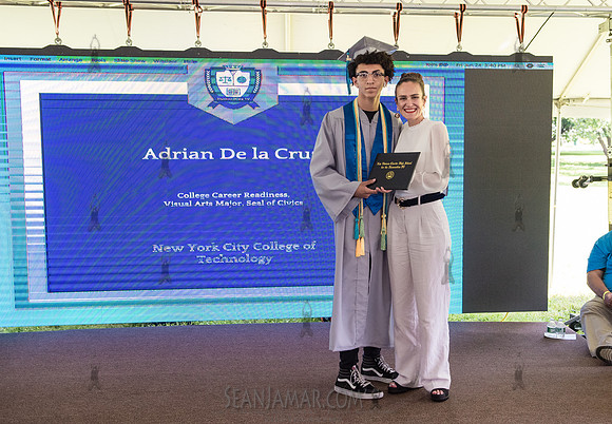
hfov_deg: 44.4
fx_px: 744
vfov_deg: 31.8
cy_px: 195
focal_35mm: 43
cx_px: 376
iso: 2500
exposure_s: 1/800
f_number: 4
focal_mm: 34
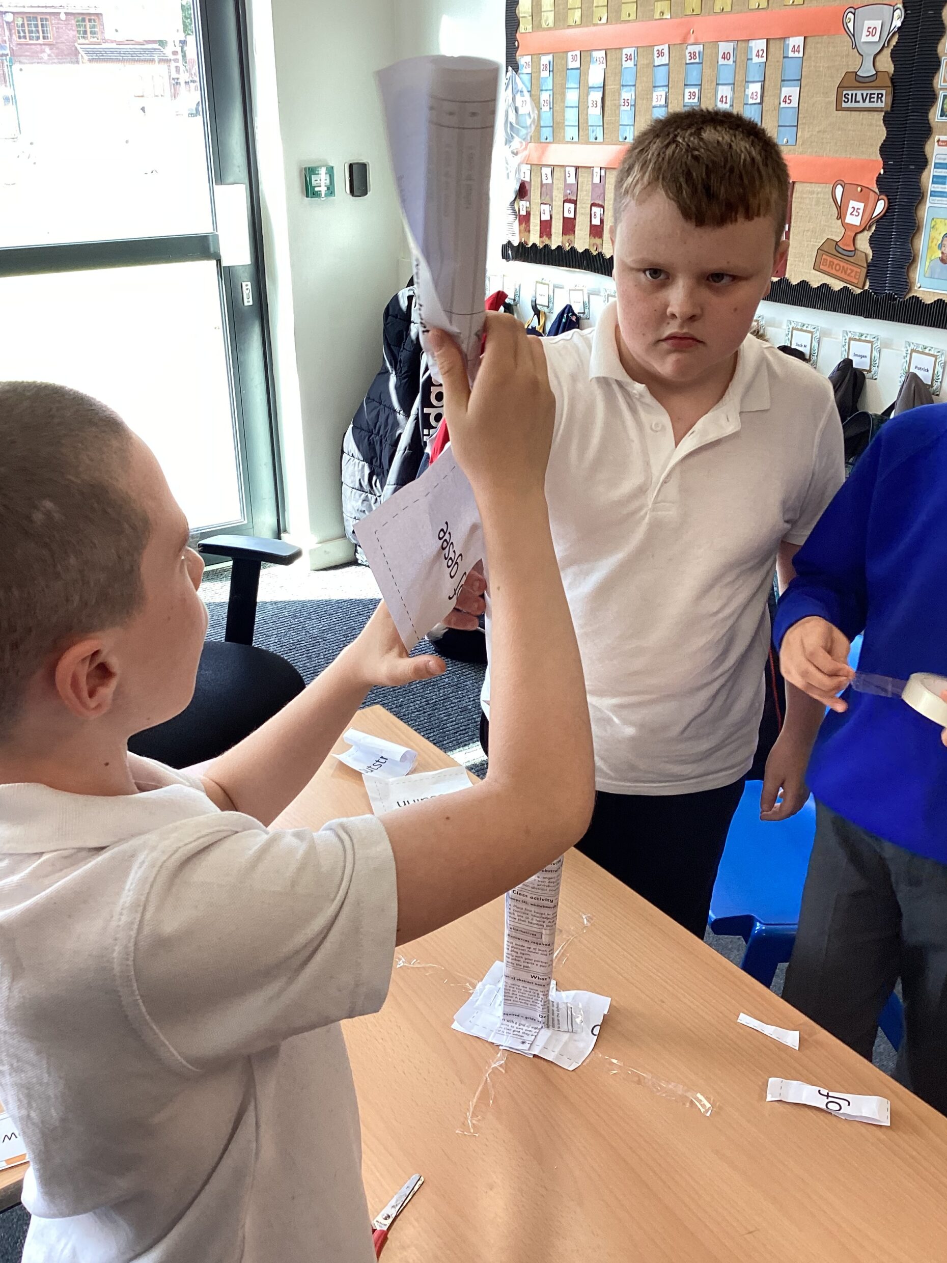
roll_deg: +0.8
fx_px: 1167
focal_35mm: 32
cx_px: 464
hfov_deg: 44.2
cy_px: 619
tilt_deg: -23.9
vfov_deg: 56.8
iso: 50
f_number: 2.4
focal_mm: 3.3
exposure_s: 1/60
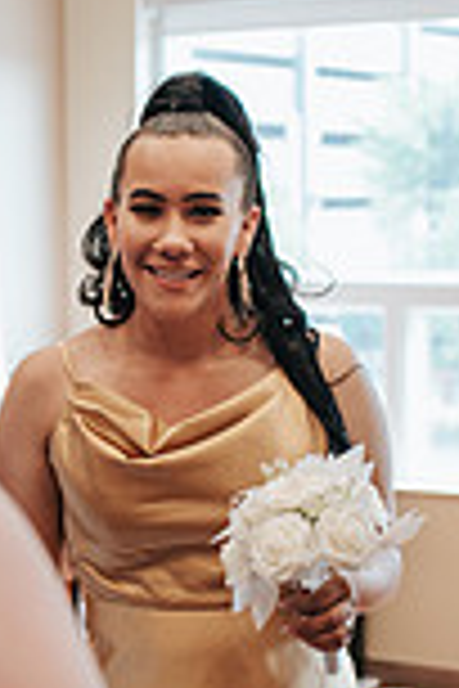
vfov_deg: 19.8
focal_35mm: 103
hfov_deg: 13.3
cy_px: 364
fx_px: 1970
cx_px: 126
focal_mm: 35
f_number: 3.2
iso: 250
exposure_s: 1/250
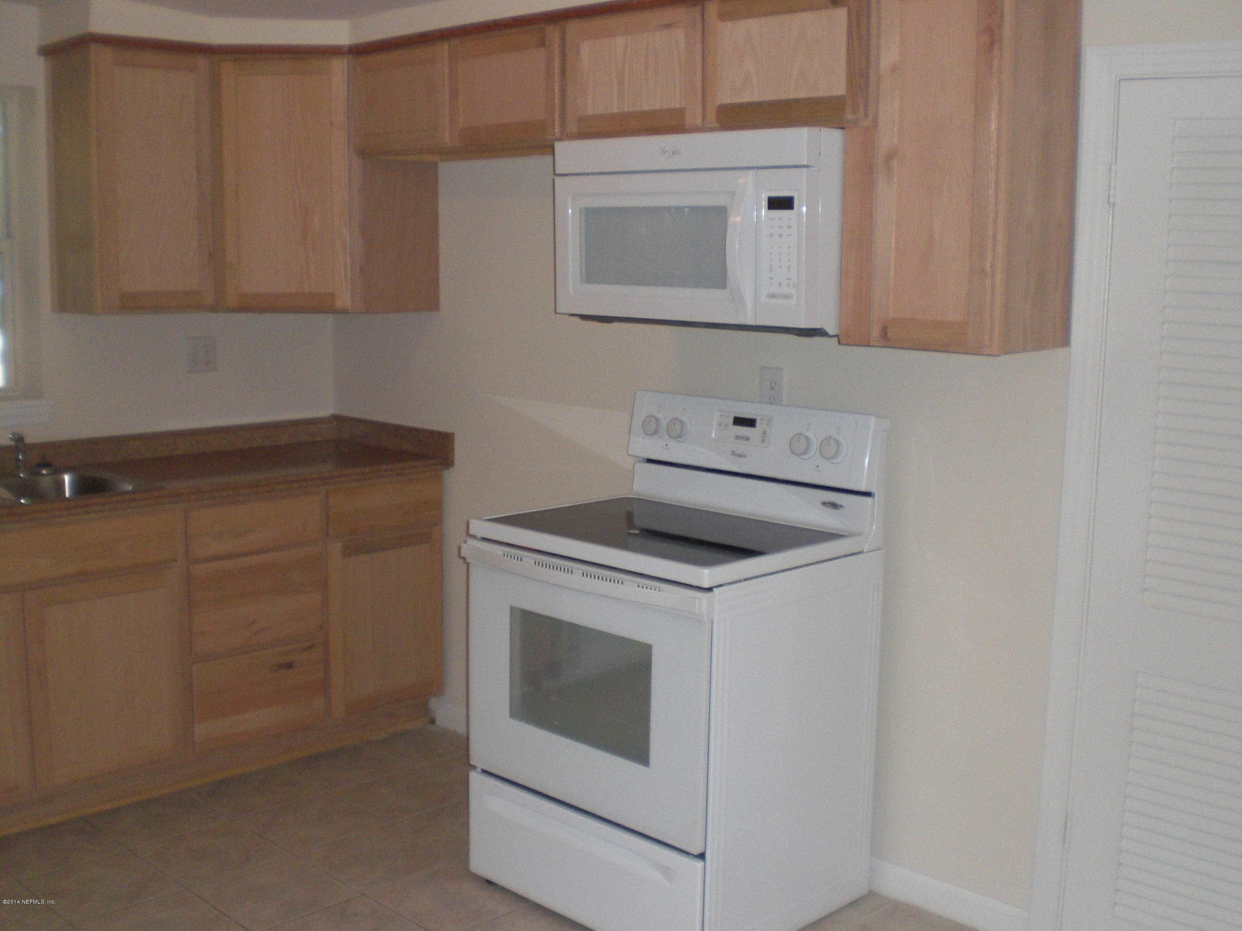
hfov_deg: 49.0
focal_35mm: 38
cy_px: 466
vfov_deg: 37.7
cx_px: 621
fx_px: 1363
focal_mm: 6.3
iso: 200
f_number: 3.1
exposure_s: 1/60
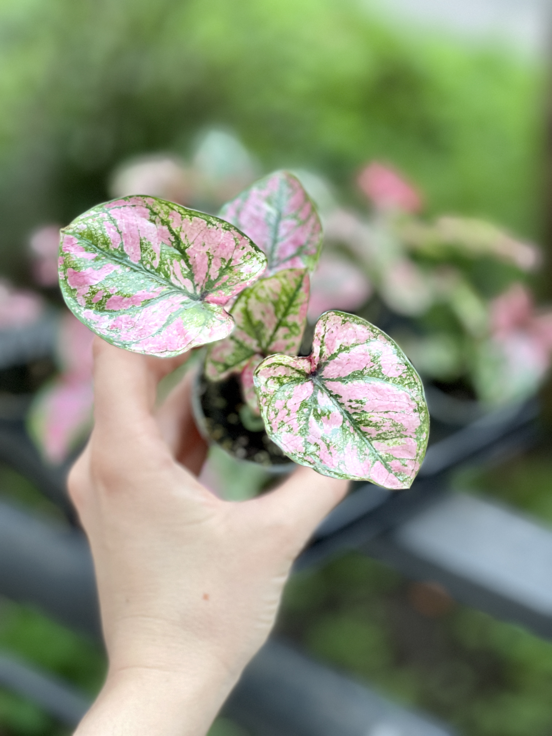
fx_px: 1361
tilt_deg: -36.5
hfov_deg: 22.9
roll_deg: -1.0
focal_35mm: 64
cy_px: 368
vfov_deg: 30.3
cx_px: 276
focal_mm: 7.5
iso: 250
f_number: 2.2
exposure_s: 1/121
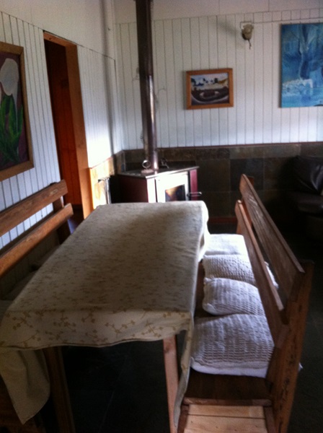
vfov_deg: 52.7
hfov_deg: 40.6
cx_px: 162
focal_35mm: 35
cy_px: 216
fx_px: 437
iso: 250
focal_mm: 3.85
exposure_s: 1/15
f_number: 2.8
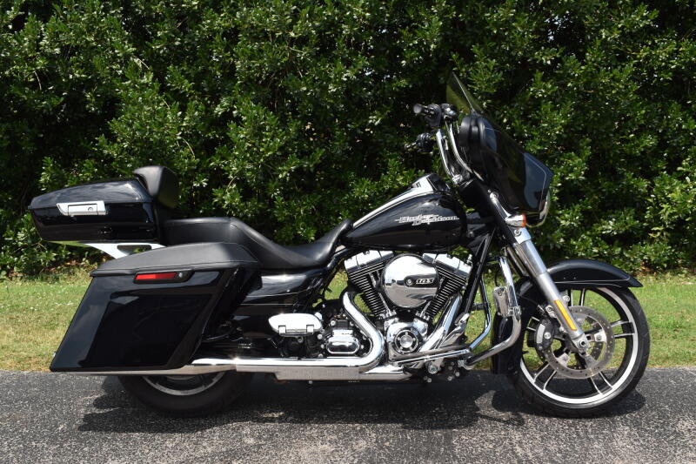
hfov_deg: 47.9
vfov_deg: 33.0
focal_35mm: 40
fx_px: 783
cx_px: 348
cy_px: 232
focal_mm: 27
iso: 100
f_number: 11
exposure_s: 1/200
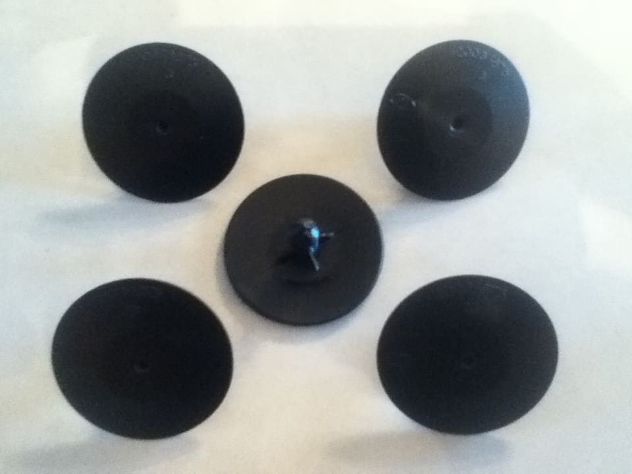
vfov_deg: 44.2
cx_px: 316
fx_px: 584
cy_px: 237
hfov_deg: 56.8
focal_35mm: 32
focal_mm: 3.85
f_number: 2.4
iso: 640
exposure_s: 1/20
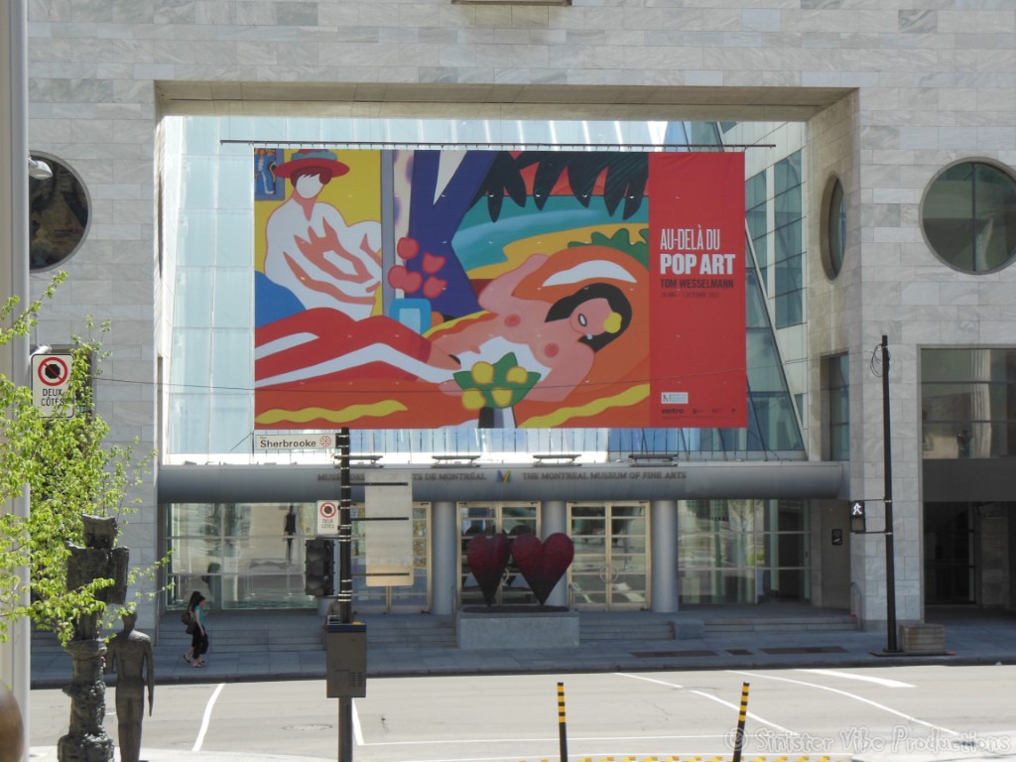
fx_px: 2231
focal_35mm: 76
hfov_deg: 25.7
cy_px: 381
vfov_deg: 19.4
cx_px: 508
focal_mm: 13.6
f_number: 4.4
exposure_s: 1/500
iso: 125
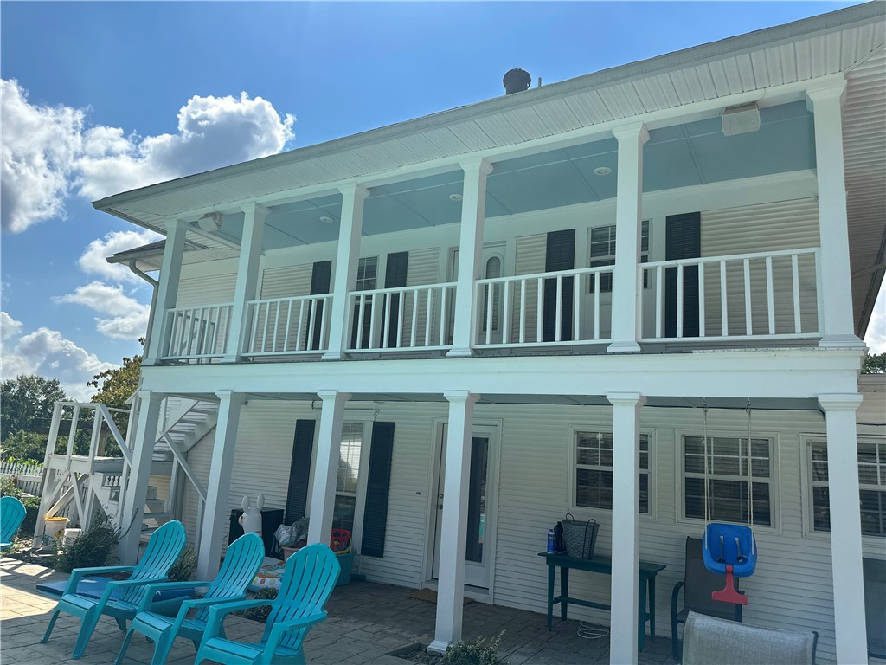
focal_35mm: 24
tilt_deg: +9.2
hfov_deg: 71.6
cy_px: 332
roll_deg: -3.7
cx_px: 443
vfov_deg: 56.8
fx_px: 614
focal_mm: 6.86
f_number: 1.78
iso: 80
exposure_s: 1/4348
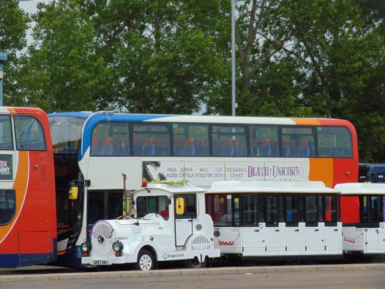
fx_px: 2258
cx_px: 192
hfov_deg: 9.7
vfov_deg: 7.3
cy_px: 144
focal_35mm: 203
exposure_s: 1/1000
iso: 200
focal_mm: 36.4
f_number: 4.1
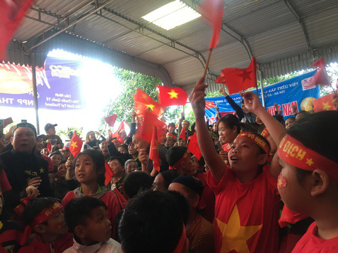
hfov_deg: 61.7
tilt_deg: +6.2
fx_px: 283
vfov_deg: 48.2
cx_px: 169
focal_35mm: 29
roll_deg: +3.8
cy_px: 126
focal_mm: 4.15
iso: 64
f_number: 2.2
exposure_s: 1/17
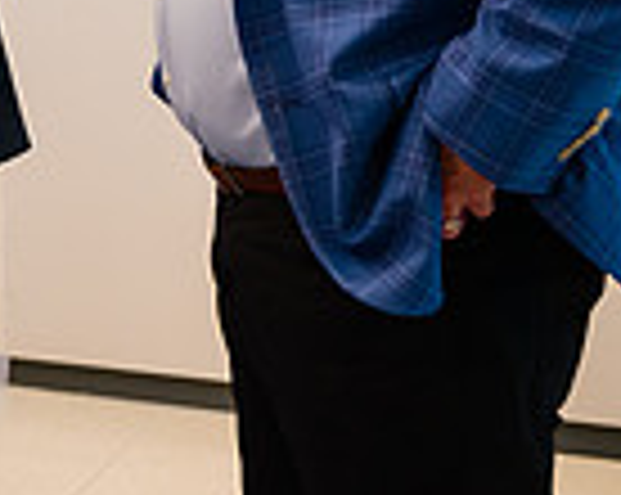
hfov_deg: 12.1
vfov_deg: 9.8
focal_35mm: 153
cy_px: -190
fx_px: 2808
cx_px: -260
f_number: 3.2
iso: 320
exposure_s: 1/200
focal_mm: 38
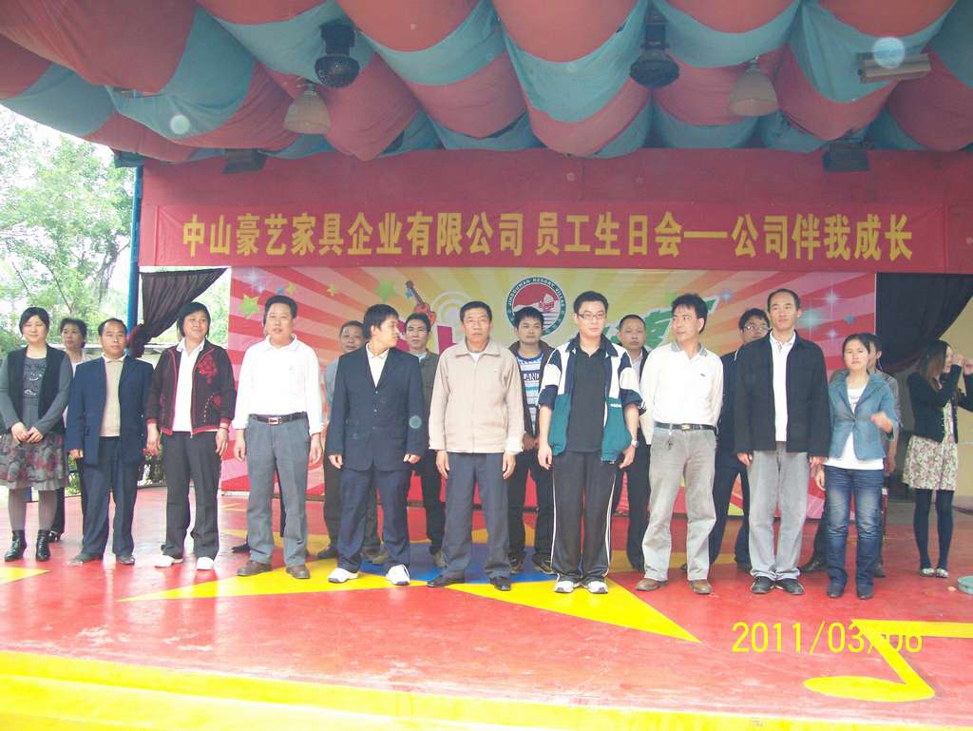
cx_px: 486
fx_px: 956
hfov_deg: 53.9
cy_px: 366
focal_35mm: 34
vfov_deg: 41.8
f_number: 2.7
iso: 160
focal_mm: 5.6
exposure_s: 1/100
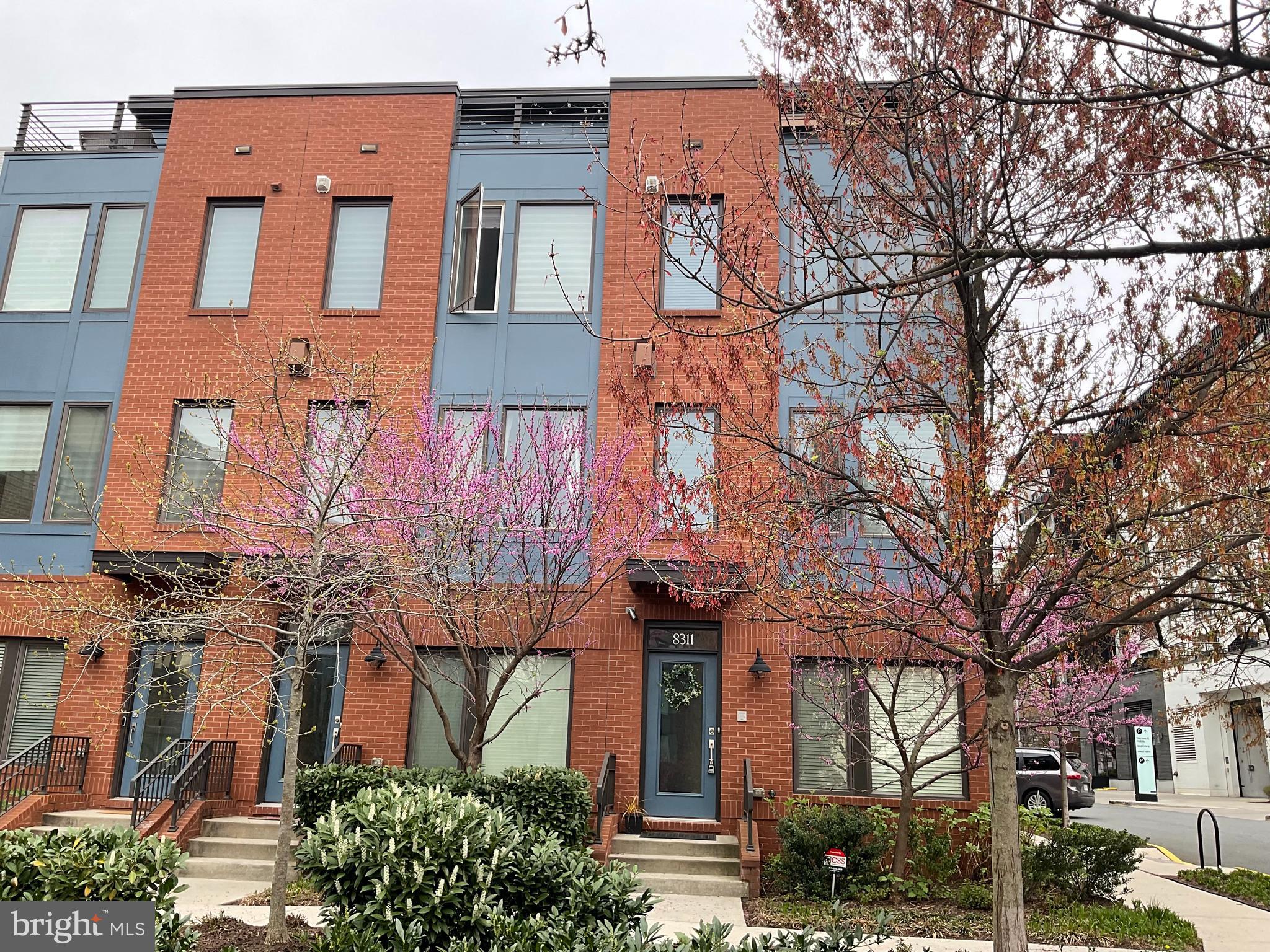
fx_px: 1064
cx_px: 635
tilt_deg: +14.5
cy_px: 476
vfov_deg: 48.2
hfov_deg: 61.7
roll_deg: -1.6
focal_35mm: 29
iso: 16
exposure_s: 1/189
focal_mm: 3
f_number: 1.8
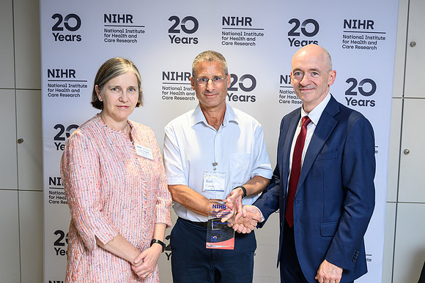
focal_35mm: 47
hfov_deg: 41.8
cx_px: 234
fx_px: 555
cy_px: 142
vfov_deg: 28.6
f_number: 4.5
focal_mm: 42
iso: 1250
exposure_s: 1/200
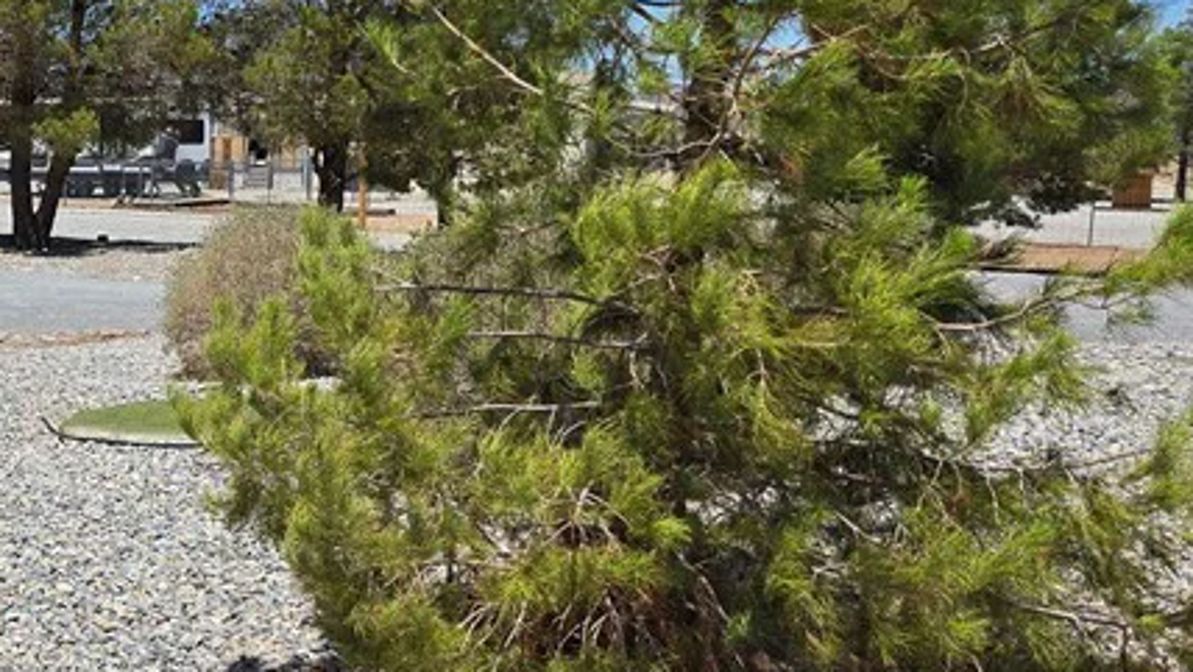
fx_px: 1898
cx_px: -167
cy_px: 259
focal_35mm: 60
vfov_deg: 20.0
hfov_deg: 30.6
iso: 12
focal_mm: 6.3
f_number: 1.7
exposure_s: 1/1307
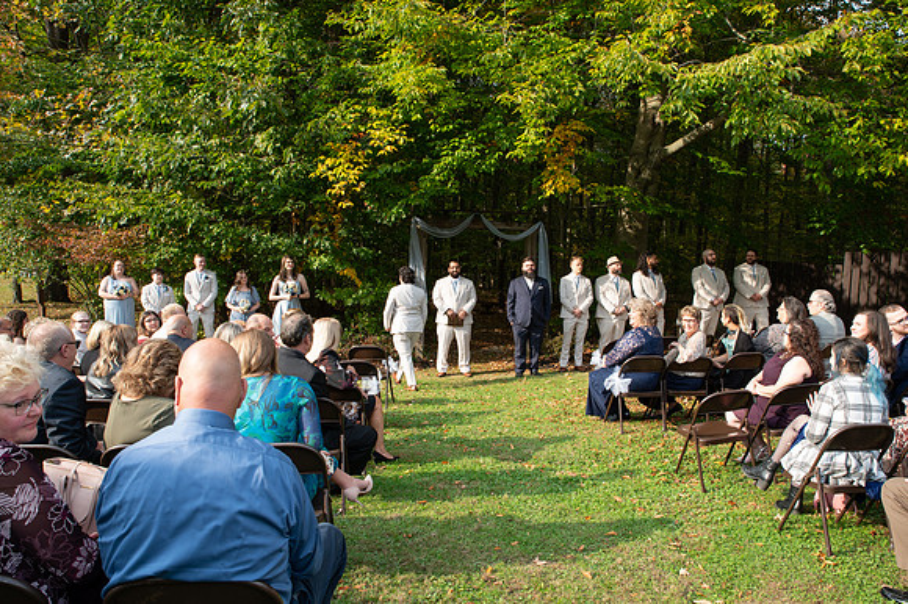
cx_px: 454
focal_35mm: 26
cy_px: 302
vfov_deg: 49.5
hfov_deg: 69.4
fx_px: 655
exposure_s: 1/200
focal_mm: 24
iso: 400
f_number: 8
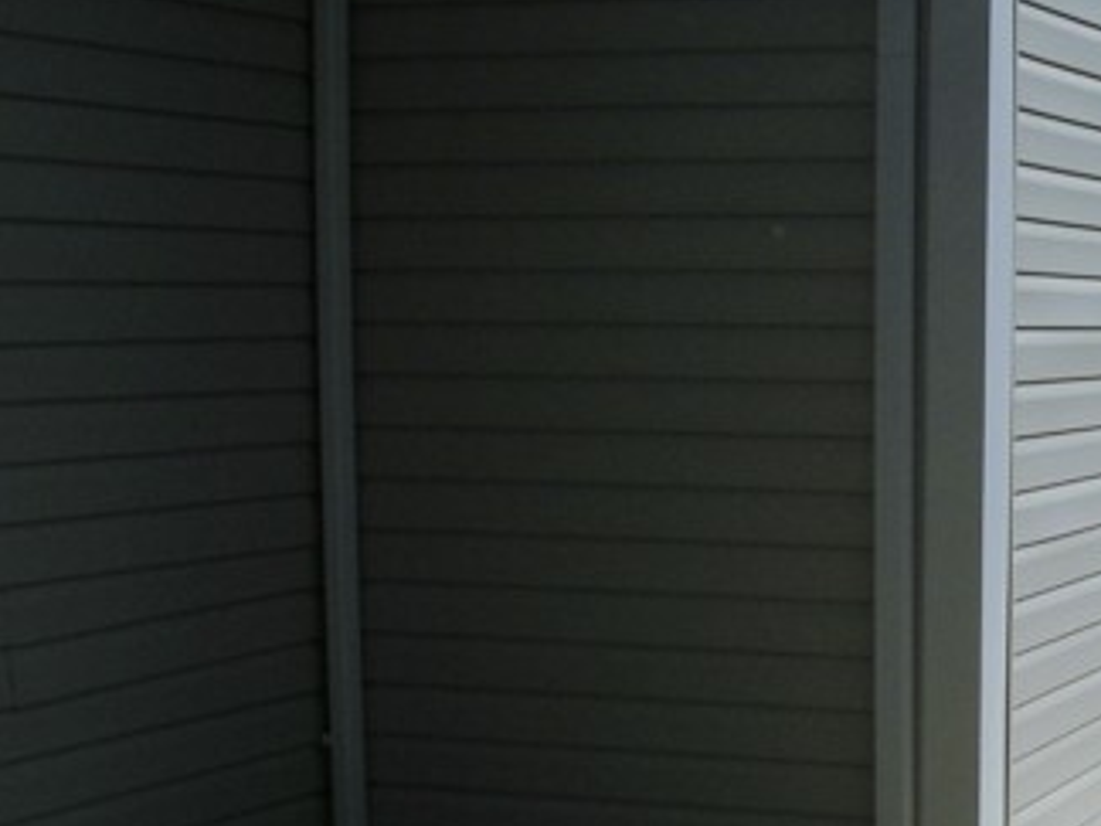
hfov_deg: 22.1
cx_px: 1247
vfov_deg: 17.7
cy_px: 520
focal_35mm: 83
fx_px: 2640
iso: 50
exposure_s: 1/1100
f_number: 5.7
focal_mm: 5.7
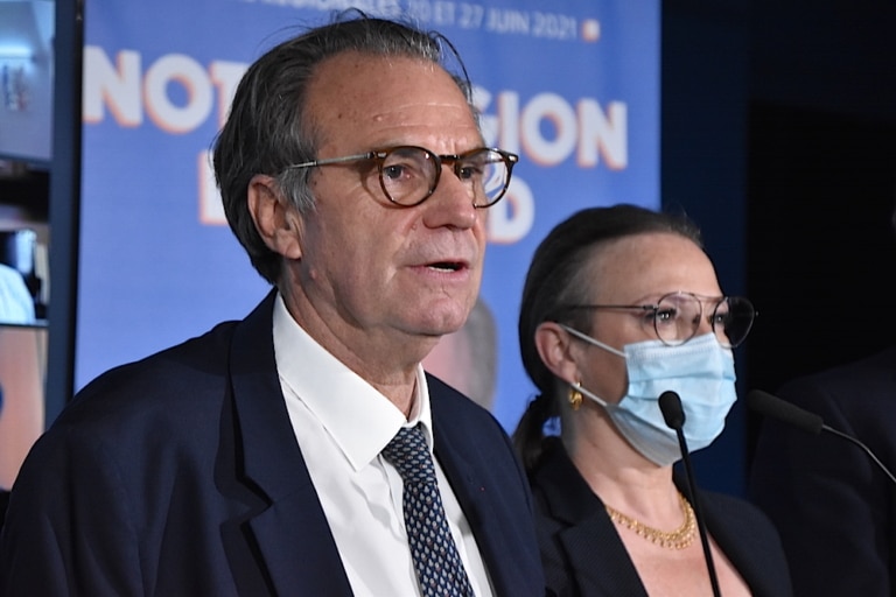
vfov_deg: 9.6
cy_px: 298
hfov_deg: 14.4
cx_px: 448
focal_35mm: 142
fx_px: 3546
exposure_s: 1/160
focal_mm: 95
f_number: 5.3
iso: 2500
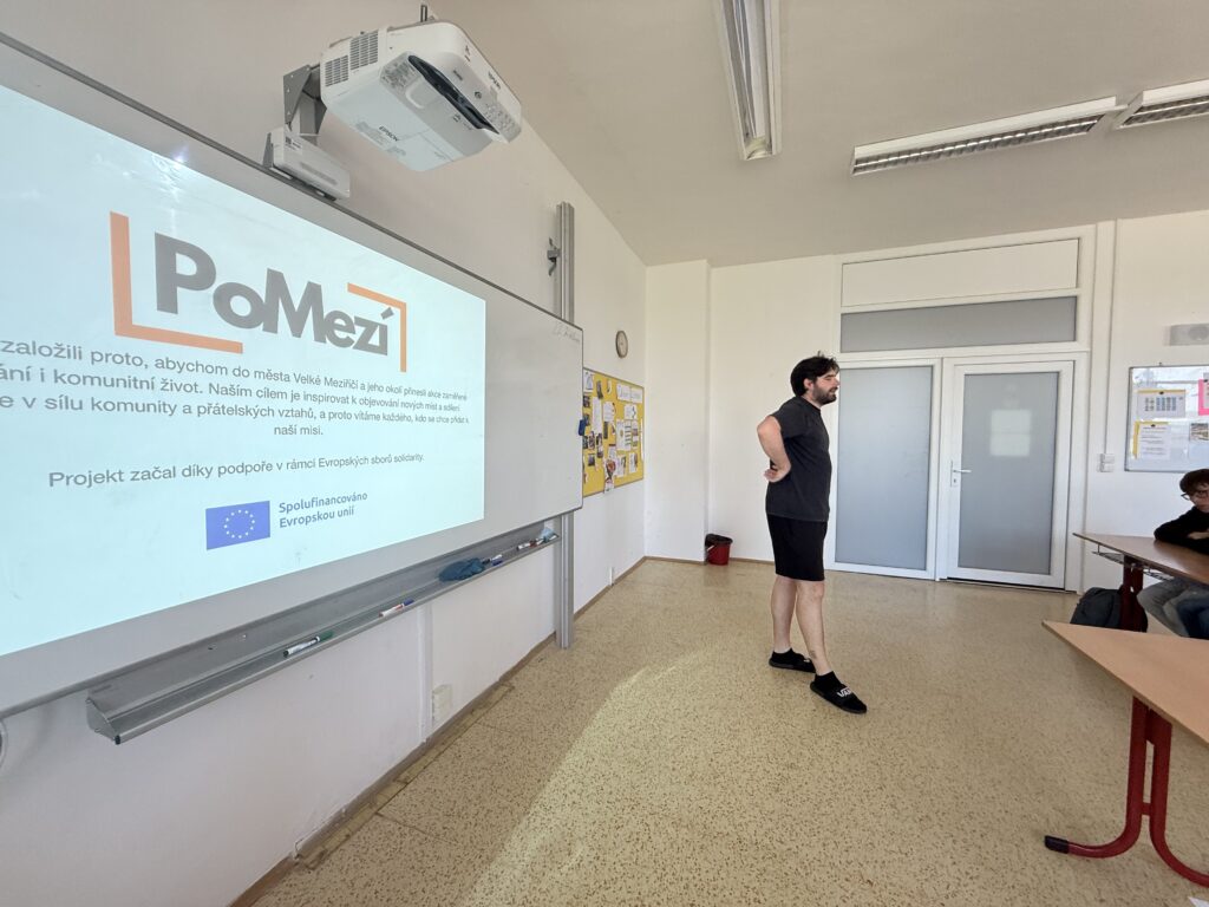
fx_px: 489
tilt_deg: -2.0
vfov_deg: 85.7
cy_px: 454
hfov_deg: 102.1
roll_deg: -0.6
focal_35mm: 14
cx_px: 604
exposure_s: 1/99
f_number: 2.2
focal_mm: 2.22
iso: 125
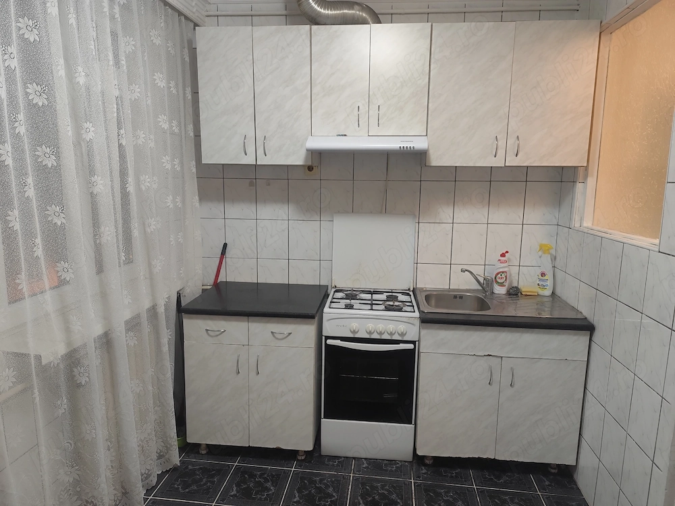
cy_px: 253
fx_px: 448
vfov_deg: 58.9
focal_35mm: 23
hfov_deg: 73.9
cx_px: 338
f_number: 1.65
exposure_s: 1/50
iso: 1250
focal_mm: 6.14
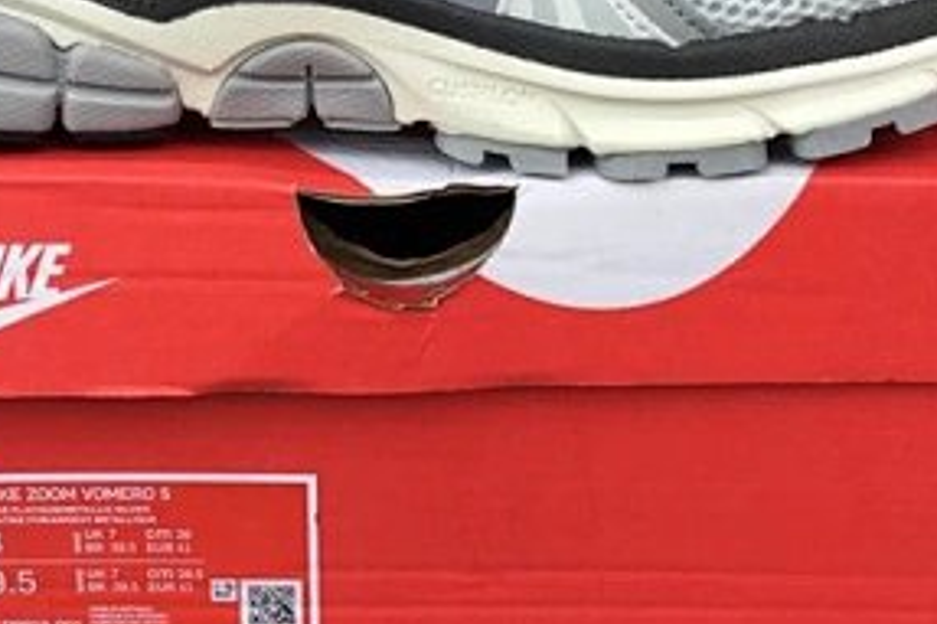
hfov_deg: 28.1
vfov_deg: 18.6
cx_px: 421
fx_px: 1873
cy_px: 69
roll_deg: -0.1
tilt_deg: -21.5
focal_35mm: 72
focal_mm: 3.3
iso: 25
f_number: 2.4
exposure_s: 1/231
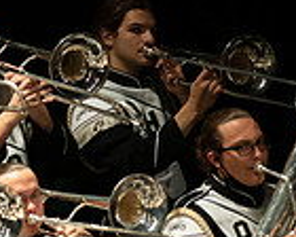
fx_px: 10188
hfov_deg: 1.7
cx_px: -288
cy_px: 28
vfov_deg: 1.3
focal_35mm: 1163
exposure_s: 1/500
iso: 3200
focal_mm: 300
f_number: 2.8
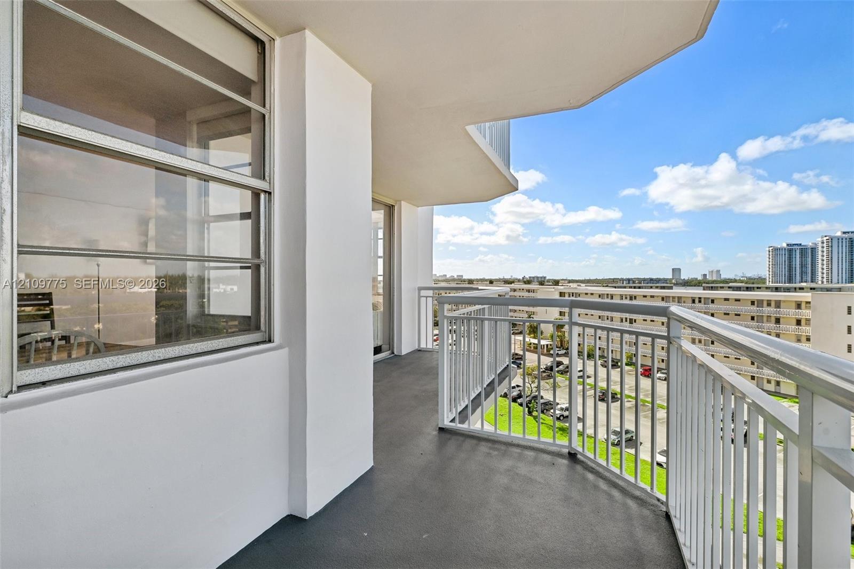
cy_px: 284
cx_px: 427
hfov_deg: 96.7
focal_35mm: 16
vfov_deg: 73.7
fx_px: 379
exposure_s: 1/320
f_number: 8
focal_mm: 16
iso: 100
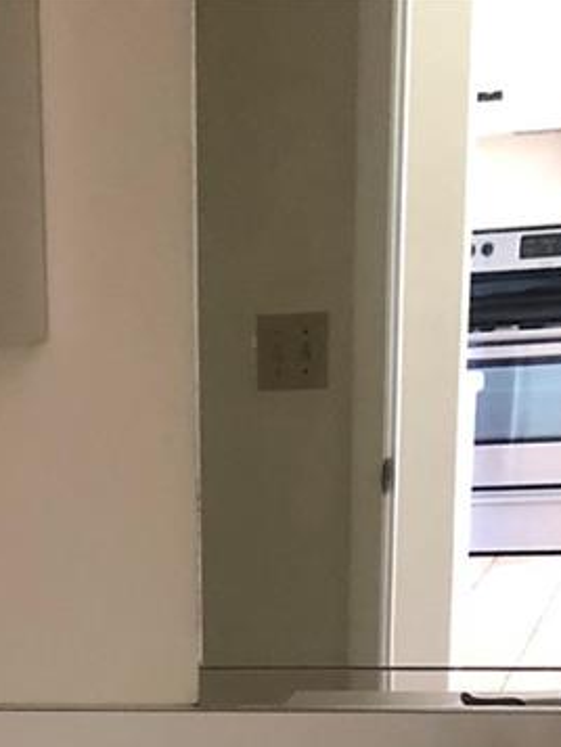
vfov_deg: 17.7
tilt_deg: -25.9
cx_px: -40
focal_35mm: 94
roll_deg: +4.9
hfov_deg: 15.4
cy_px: 1251
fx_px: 2030
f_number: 1.8
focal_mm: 3.99
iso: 80
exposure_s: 1/7
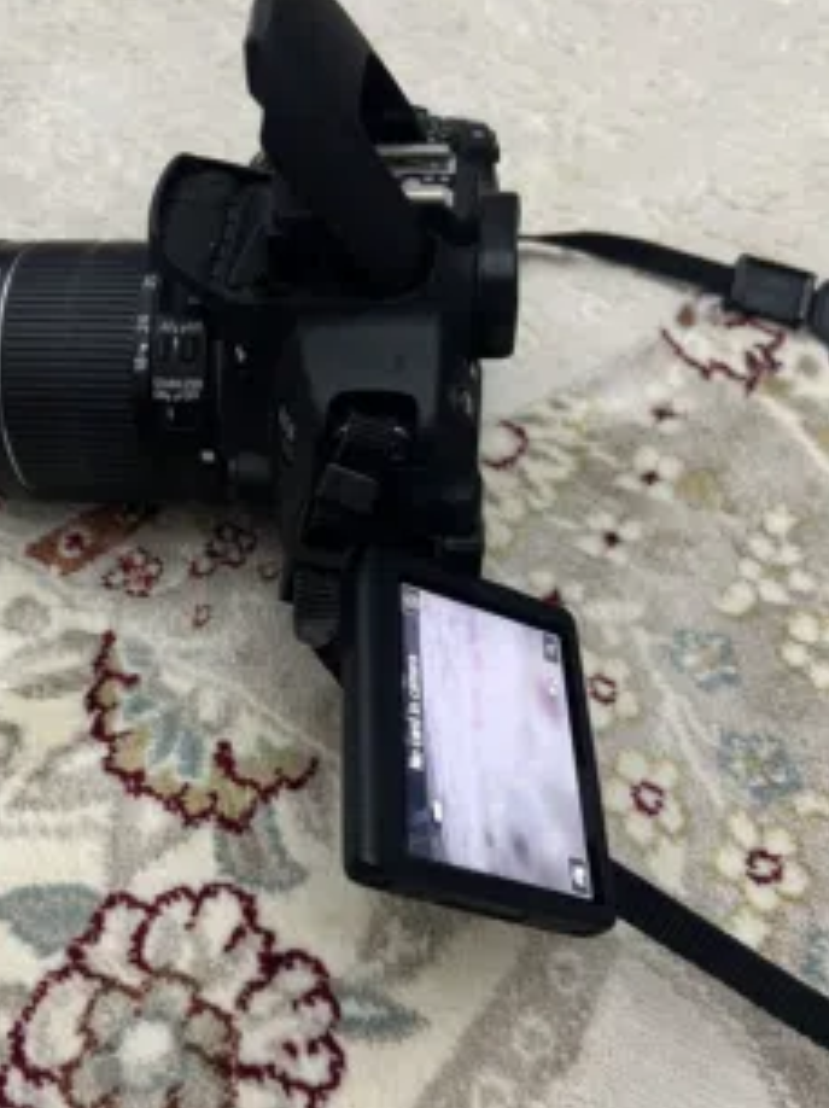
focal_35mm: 34
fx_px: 1087
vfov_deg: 53.9
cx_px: 290
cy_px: 616
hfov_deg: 41.3
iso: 250
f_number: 1.5
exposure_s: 1/50
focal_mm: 5.7
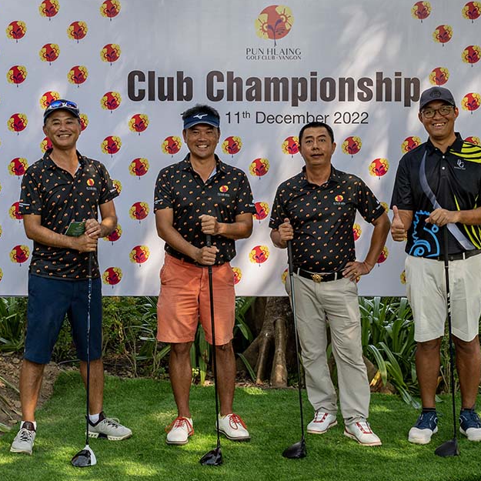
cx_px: 263
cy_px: 240
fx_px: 739
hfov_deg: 36.0
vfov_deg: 36.1
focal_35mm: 47
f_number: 8
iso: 560
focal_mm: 36
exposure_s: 1/320
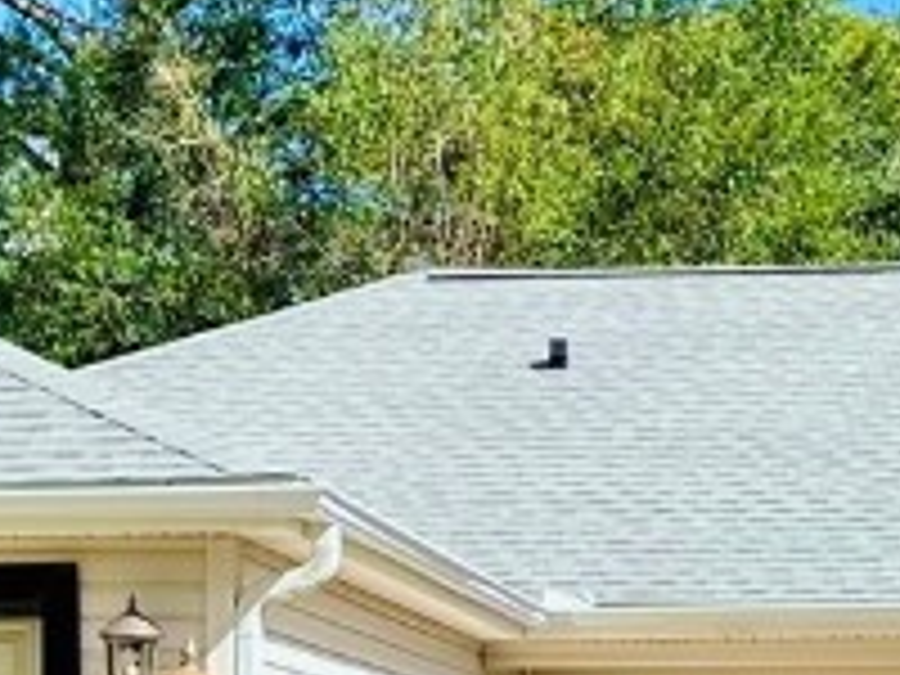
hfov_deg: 16.0
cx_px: 576
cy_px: 603
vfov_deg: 12.0
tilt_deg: +3.9
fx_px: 3198
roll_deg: -0.7
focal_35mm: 123
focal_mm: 6.86
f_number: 1.78
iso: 80
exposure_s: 1/1639
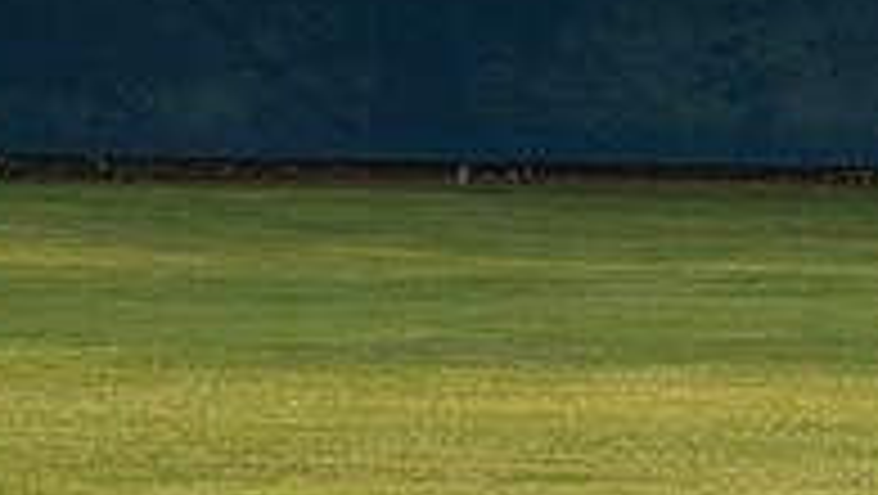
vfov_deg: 1.3
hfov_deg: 2.4
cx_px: 1171
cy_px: 333
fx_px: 21200
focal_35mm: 910
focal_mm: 195
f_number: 5.6
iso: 800
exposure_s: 1/1600
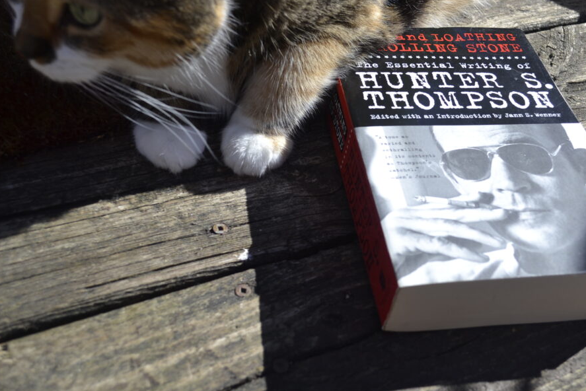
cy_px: 187
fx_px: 733
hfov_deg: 43.5
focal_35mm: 45
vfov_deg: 29.9
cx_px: 330
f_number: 5.6
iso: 100
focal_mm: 26
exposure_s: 1/250
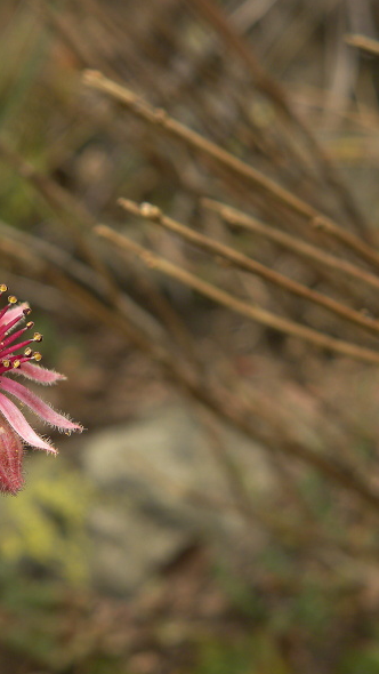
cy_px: 339
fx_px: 1215
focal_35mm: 68
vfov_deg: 31.0
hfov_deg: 17.1
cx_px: -48
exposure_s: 1/200
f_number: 3.5
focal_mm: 8.2
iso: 64
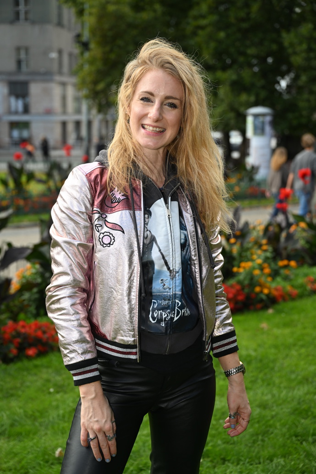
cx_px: 158
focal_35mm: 57
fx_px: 750
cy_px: 237
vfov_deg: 35.1
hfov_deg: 23.8
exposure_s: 1/1600
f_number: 3.5
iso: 500
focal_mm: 57
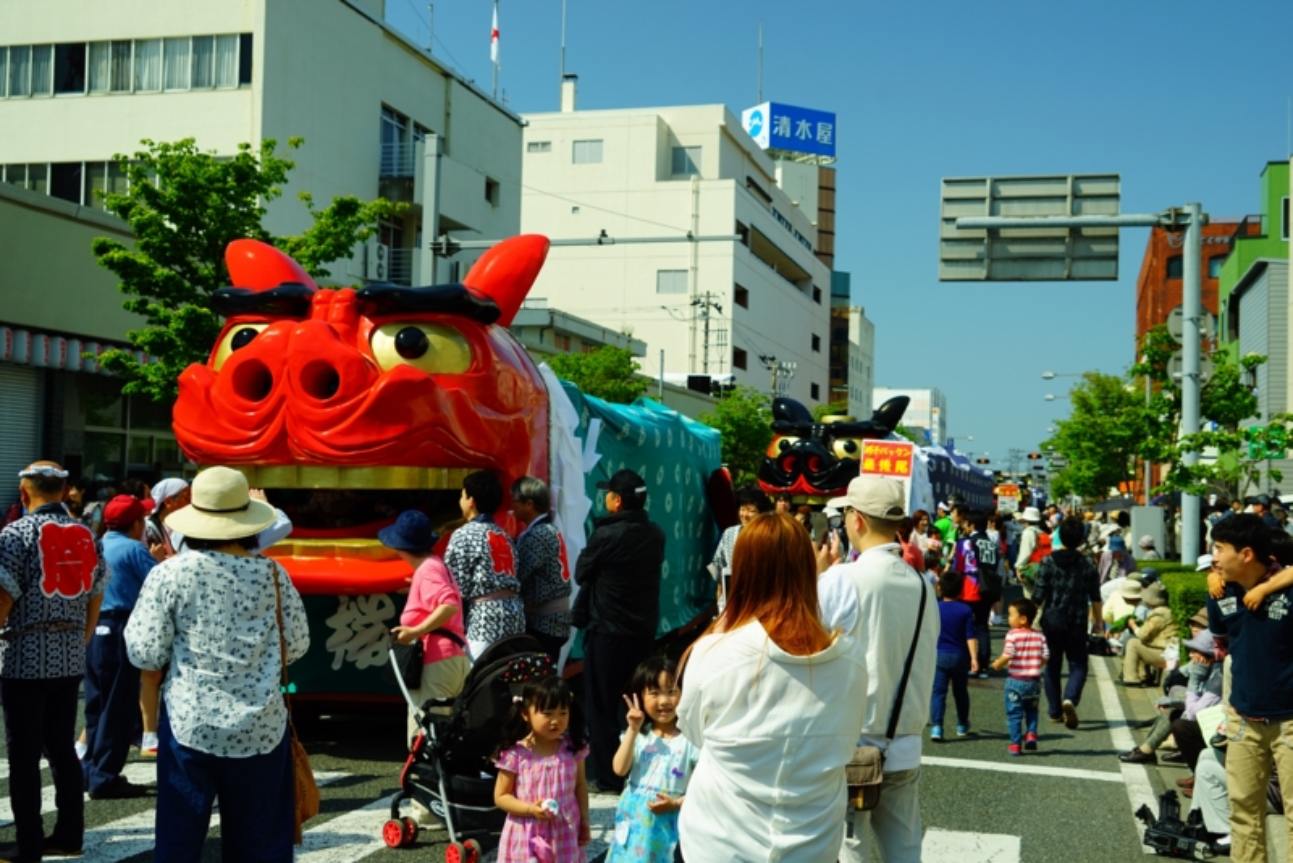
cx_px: 646
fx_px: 1437
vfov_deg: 33.4
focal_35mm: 40
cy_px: 432
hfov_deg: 48.4
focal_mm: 40
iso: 100
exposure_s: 1/160
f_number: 7.1
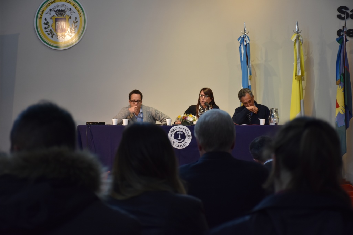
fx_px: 1030
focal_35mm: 105
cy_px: 118
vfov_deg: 13.0
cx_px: 176
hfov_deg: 19.5
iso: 900
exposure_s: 1/60
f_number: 5
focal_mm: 70
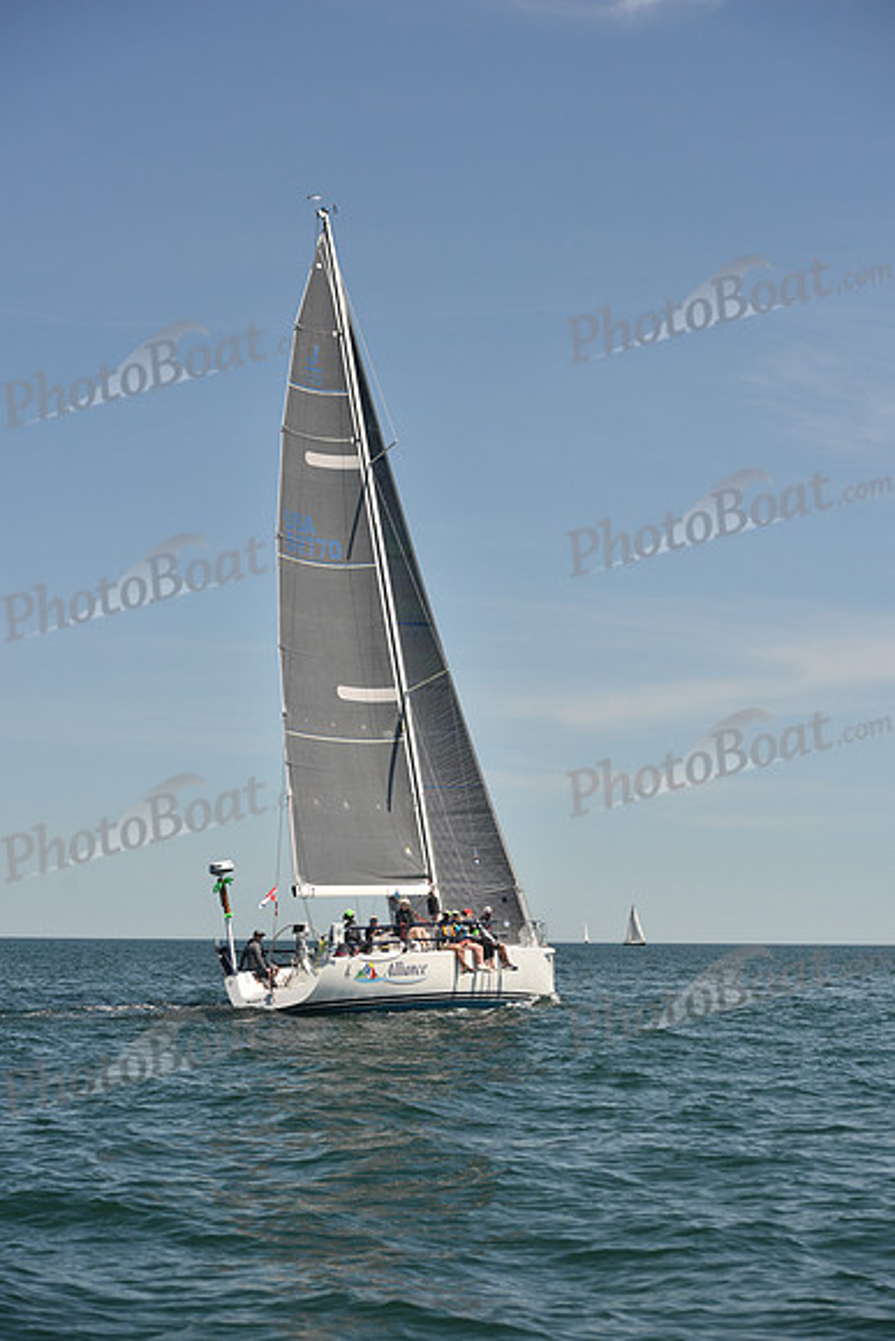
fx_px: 2609
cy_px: 670
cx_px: 448
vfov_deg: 28.8
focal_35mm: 70
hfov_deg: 19.5
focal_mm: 70
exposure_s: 1/800
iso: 250
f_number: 5.6
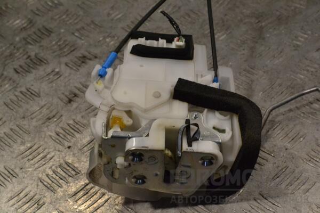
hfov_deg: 27.0
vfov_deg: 18.2
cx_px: 160
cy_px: 106
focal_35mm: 75
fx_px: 667
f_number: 11
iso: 3200
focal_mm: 50
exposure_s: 1/500
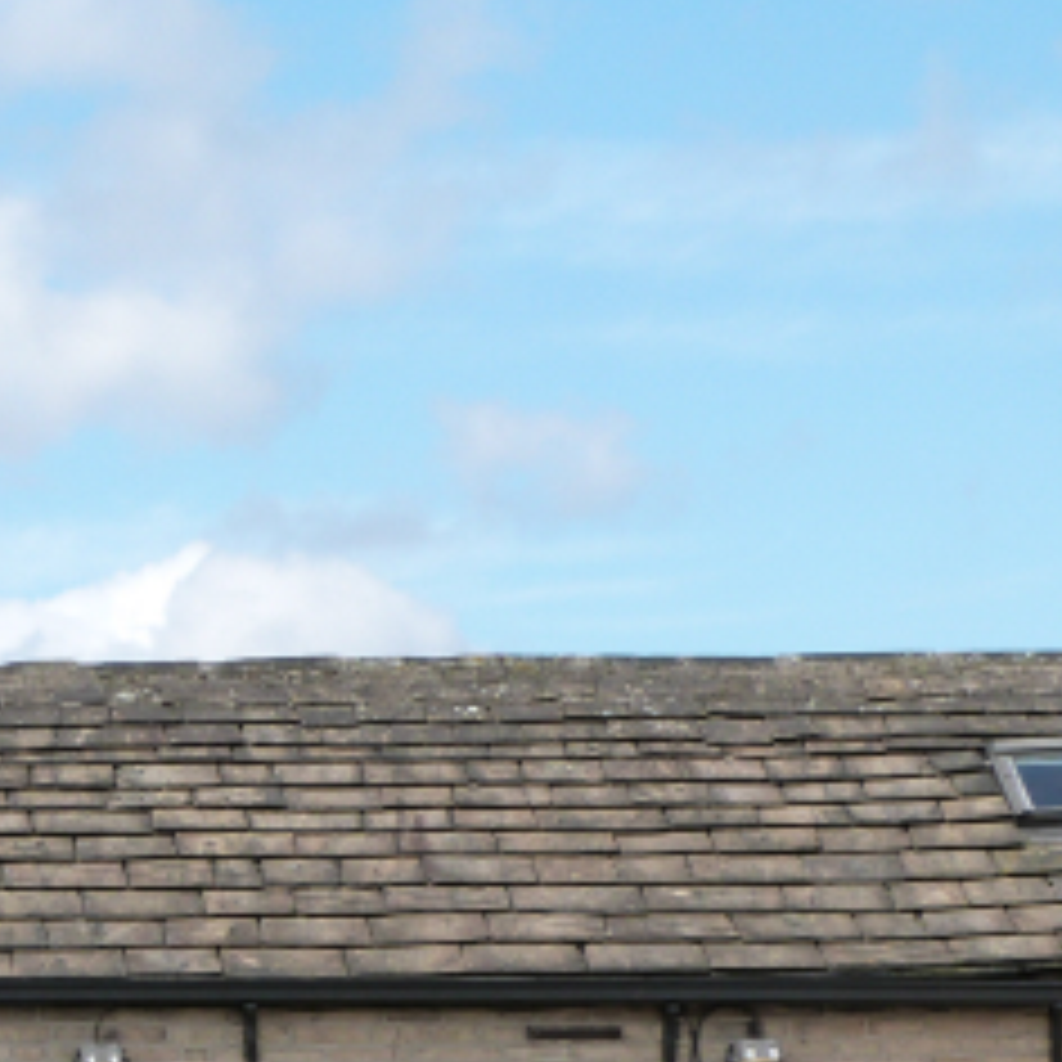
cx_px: -432
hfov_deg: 8.7
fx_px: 6838
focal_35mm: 197
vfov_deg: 8.8
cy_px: 1172
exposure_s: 1/320
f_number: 5.6
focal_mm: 12.6
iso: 160
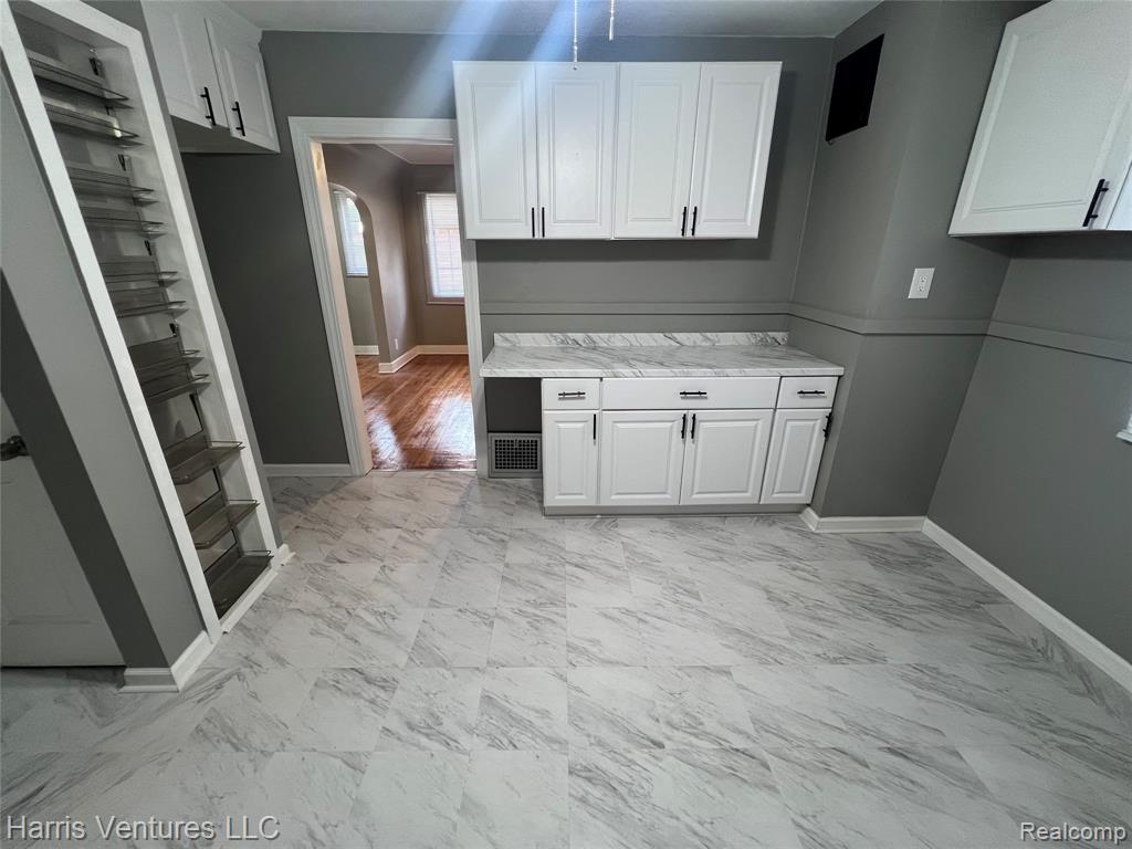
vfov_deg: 89.9
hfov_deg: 106.2
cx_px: 566
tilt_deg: -21.9
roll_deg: -0.4
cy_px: 424
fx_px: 425
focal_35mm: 13
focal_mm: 1.57
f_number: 1.8
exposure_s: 1/60
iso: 125
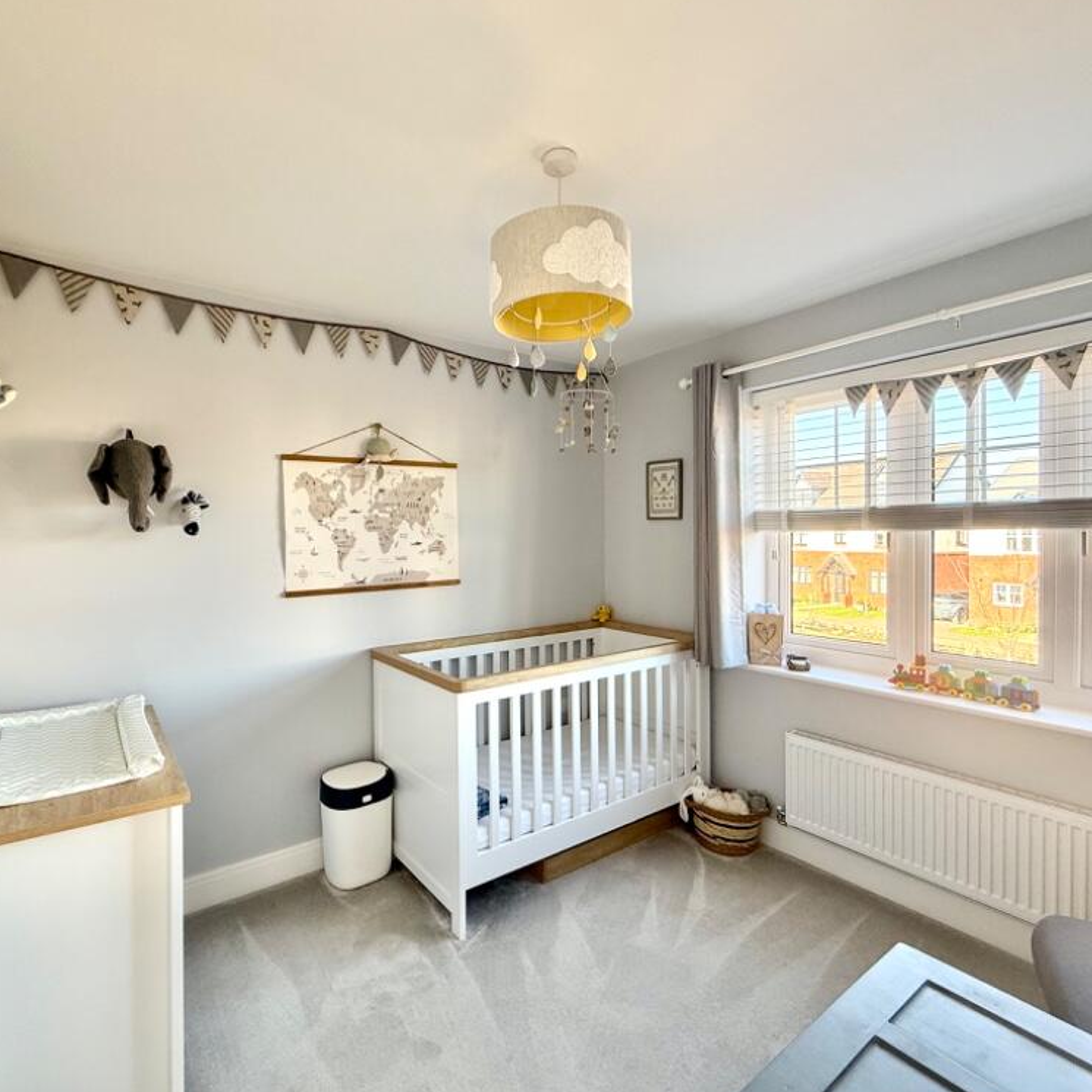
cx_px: 506
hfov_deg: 83.8
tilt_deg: +0.2
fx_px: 607
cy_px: 542
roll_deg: +0.5
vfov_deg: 84.0
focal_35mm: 17
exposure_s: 1/99
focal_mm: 2.22
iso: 125
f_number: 2.2
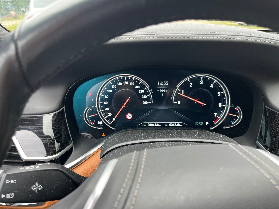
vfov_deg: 53.1
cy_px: 104
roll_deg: -0.5
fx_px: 210
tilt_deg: -25.1
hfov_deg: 67.3
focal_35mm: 26
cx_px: 140
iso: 50
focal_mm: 5.1
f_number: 1.6
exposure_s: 1/100
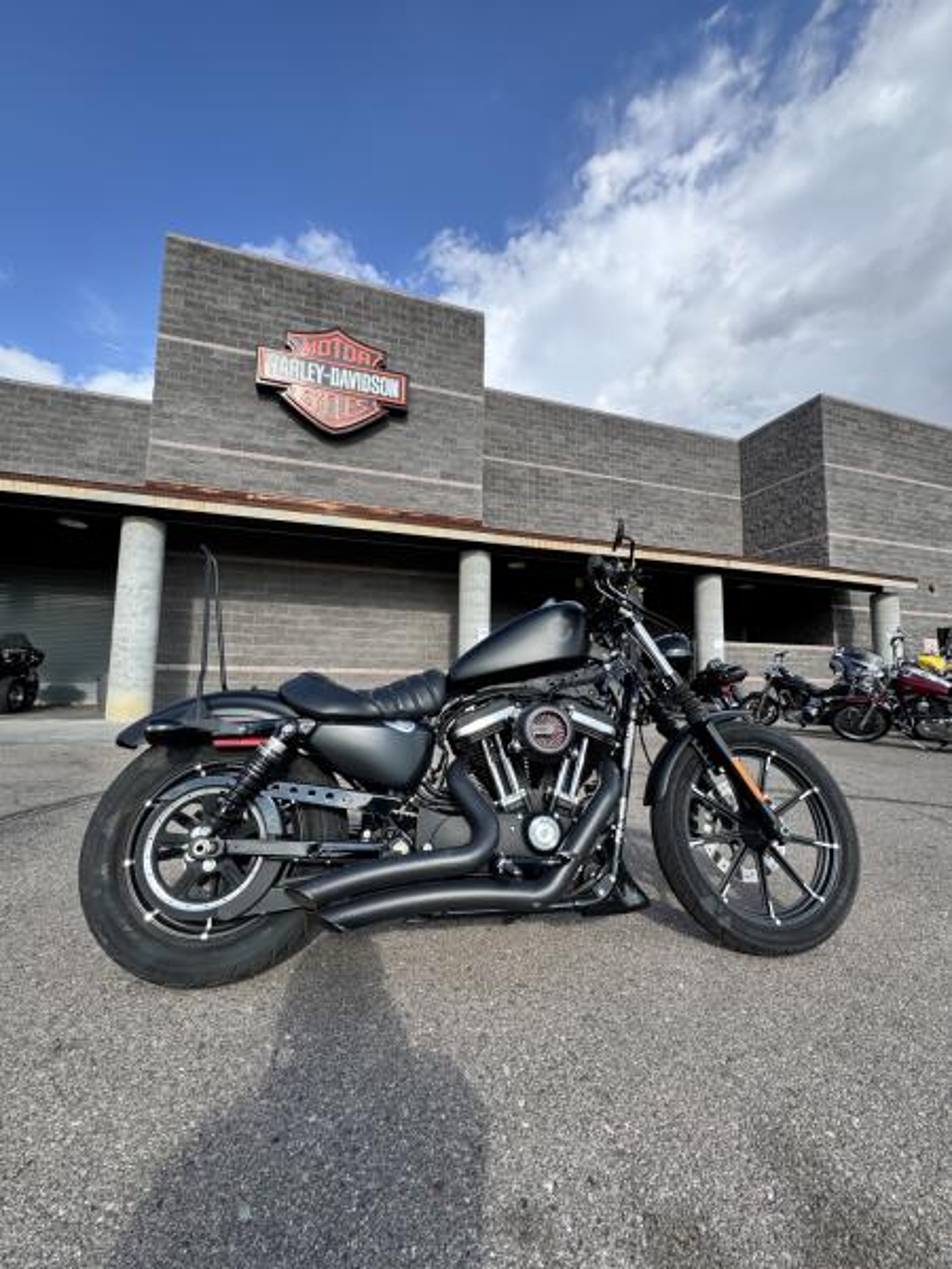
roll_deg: -1.0
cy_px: 634
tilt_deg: +6.8
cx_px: 476
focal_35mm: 14
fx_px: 513
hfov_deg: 85.7
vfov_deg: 102.1
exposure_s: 1/821
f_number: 2.2
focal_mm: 2.22
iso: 40
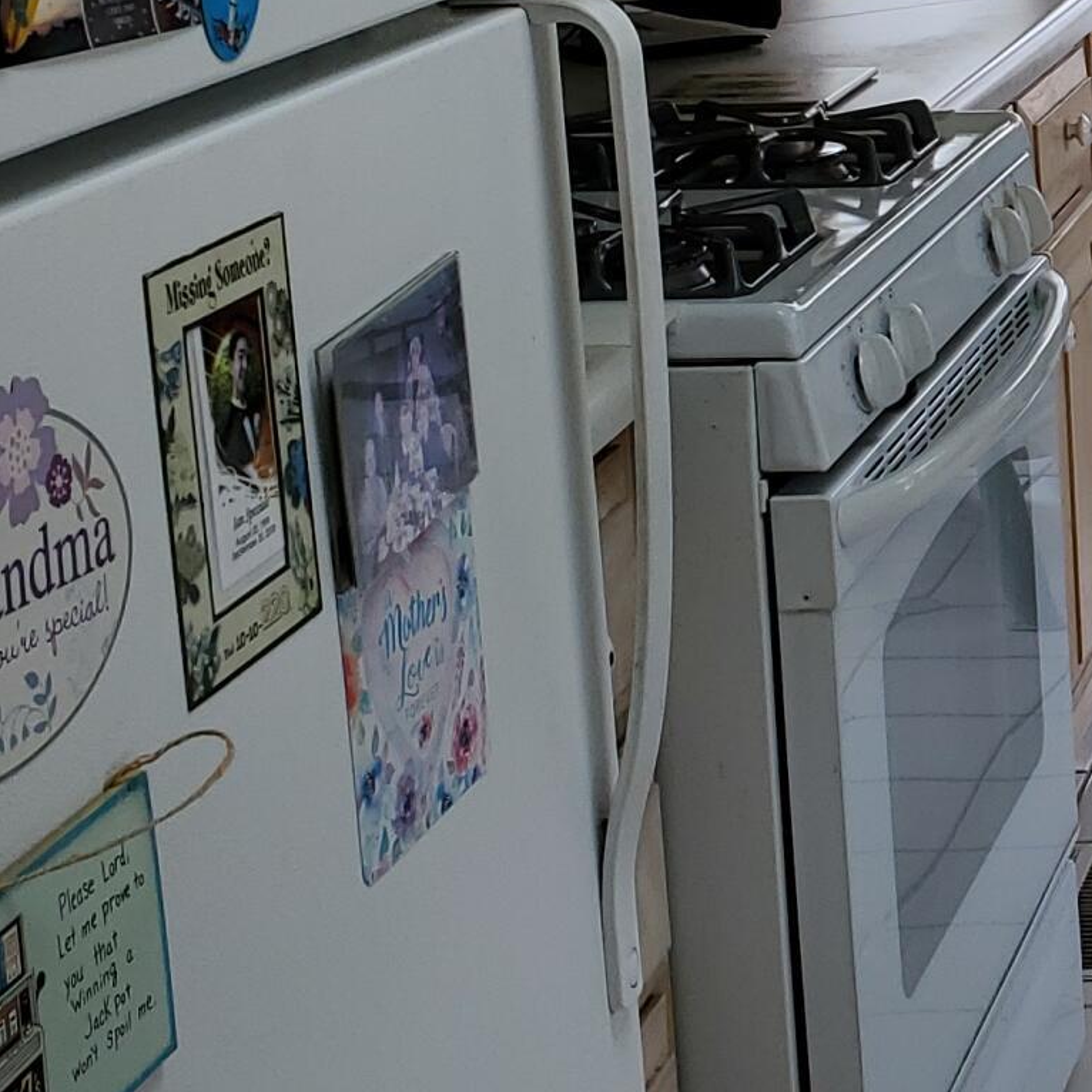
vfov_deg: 19.0
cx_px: 1497
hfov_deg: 17.8
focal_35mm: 90
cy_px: 130
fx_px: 3212
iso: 50
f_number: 2.4
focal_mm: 4.3
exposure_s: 1/156
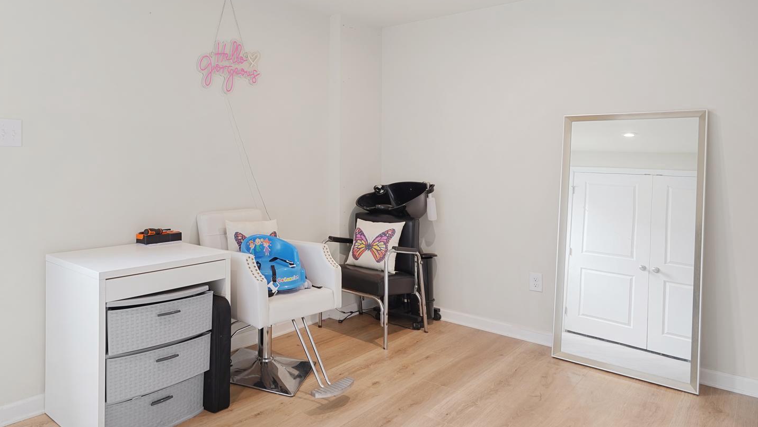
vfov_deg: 47.3
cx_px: 224
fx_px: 482
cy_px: 161
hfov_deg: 72.8
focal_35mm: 24
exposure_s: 1/30
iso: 320
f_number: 7.1
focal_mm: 16
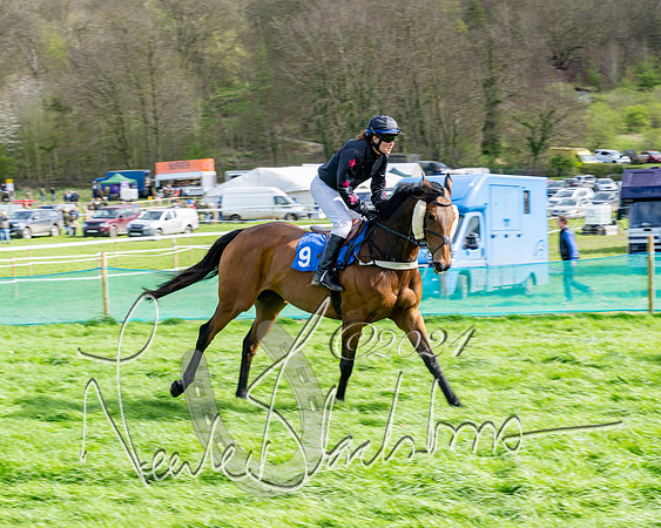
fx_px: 1543
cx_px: 302
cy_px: 264
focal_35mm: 79
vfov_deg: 19.4
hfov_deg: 24.2
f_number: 11
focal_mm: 70
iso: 200
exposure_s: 1/160
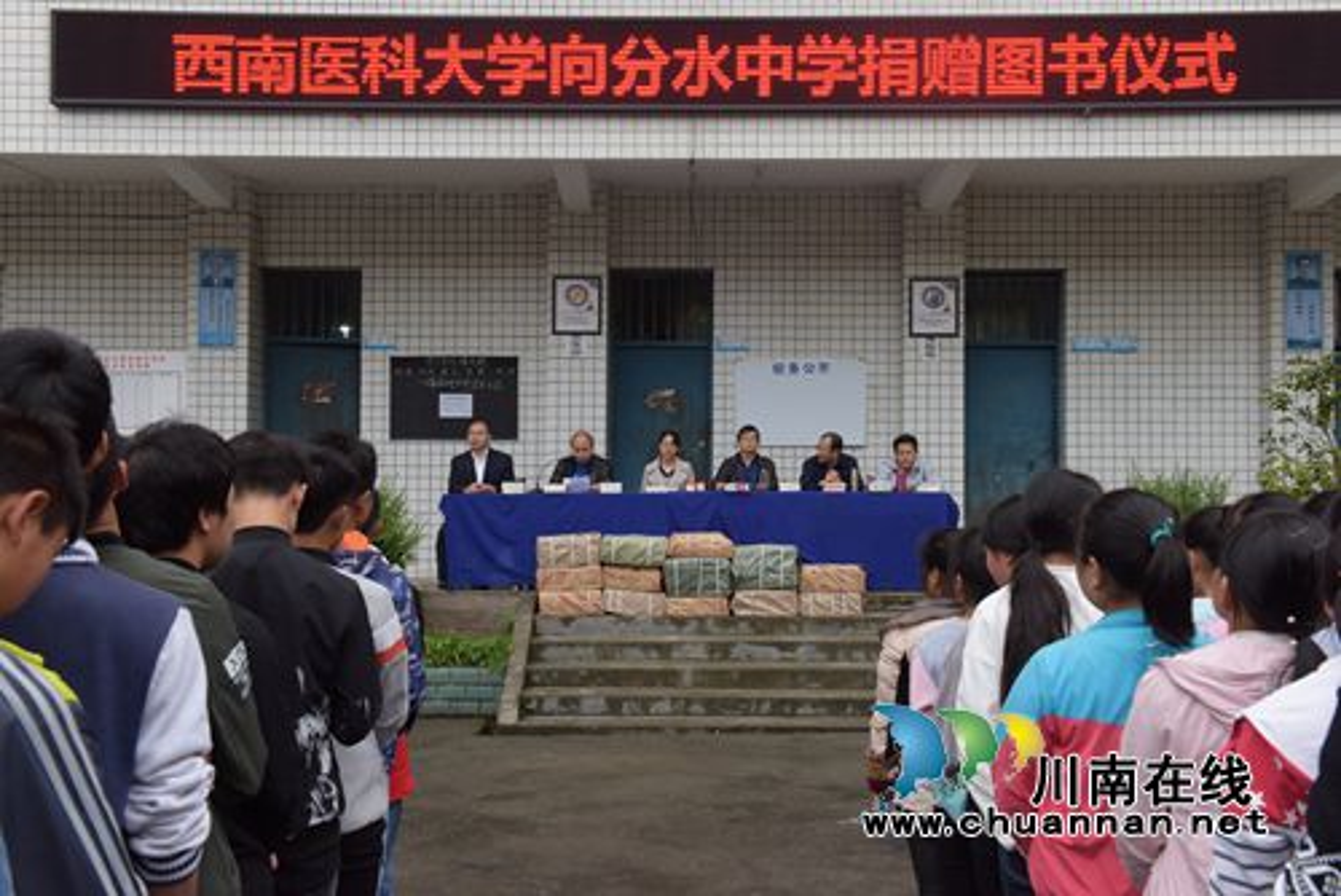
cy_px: 448
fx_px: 1416
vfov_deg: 35.1
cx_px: 670
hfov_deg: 50.7
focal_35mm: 38
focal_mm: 38
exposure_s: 1/320
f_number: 9
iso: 1250
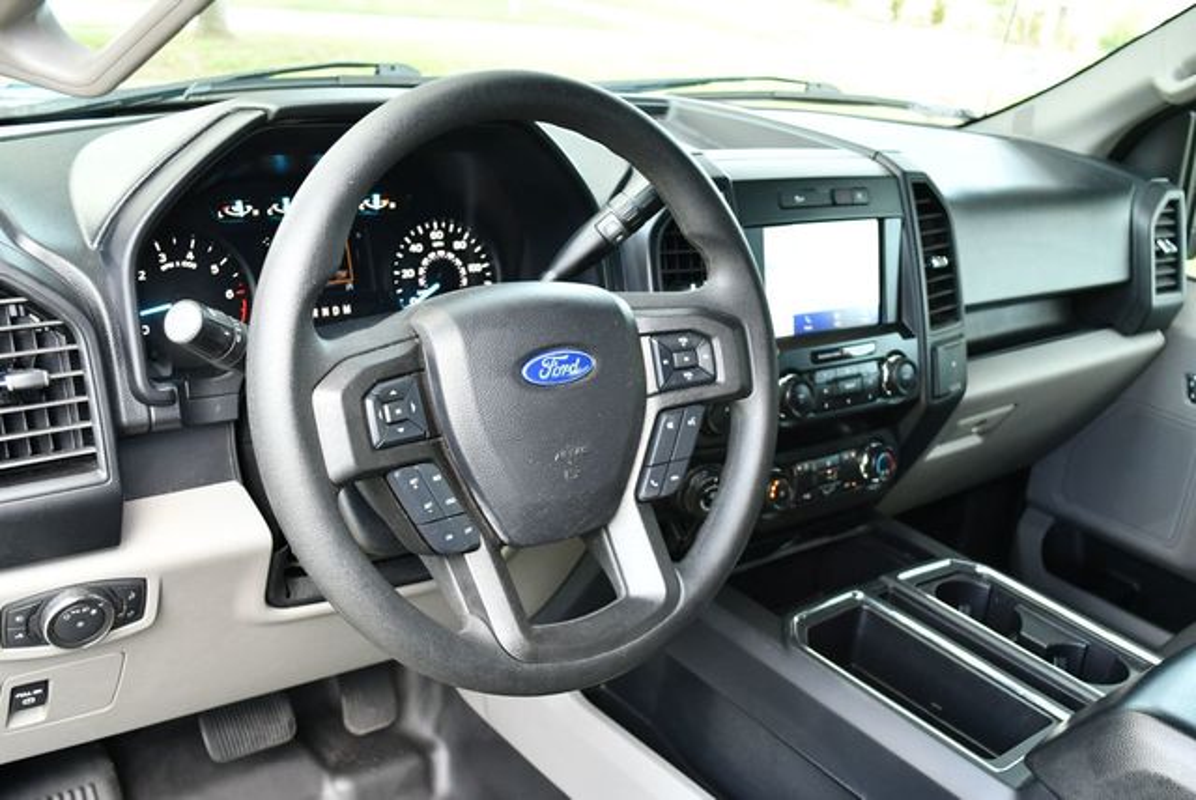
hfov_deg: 53.1
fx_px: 1197
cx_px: 598
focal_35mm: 36
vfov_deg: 36.9
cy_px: 400
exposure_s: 1/125
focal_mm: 18
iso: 900
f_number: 3.5
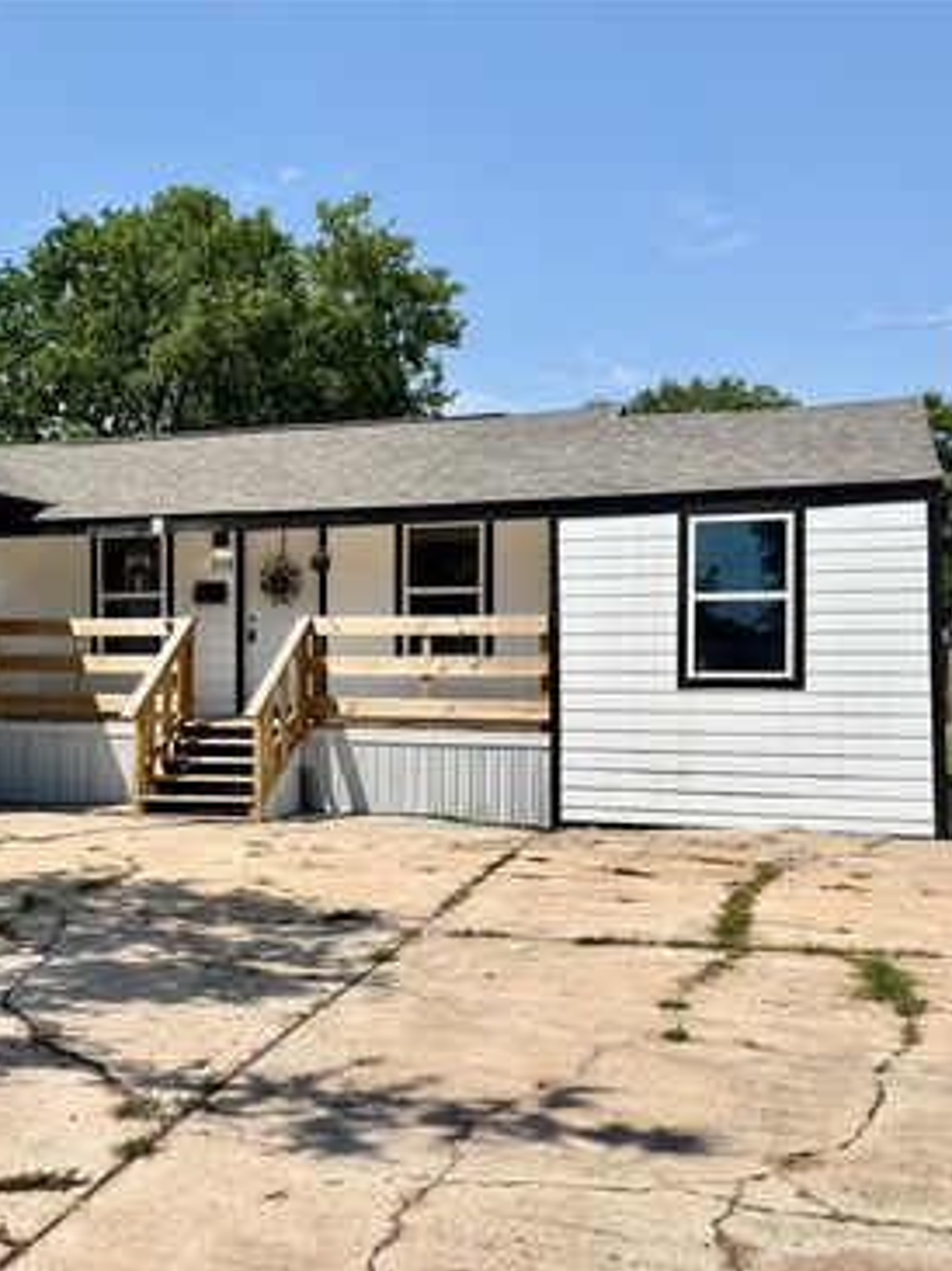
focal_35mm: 41
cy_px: 648
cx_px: 240
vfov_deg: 45.8
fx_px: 1505
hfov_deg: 34.4
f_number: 1.78
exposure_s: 1/15385
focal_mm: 6.76
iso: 100
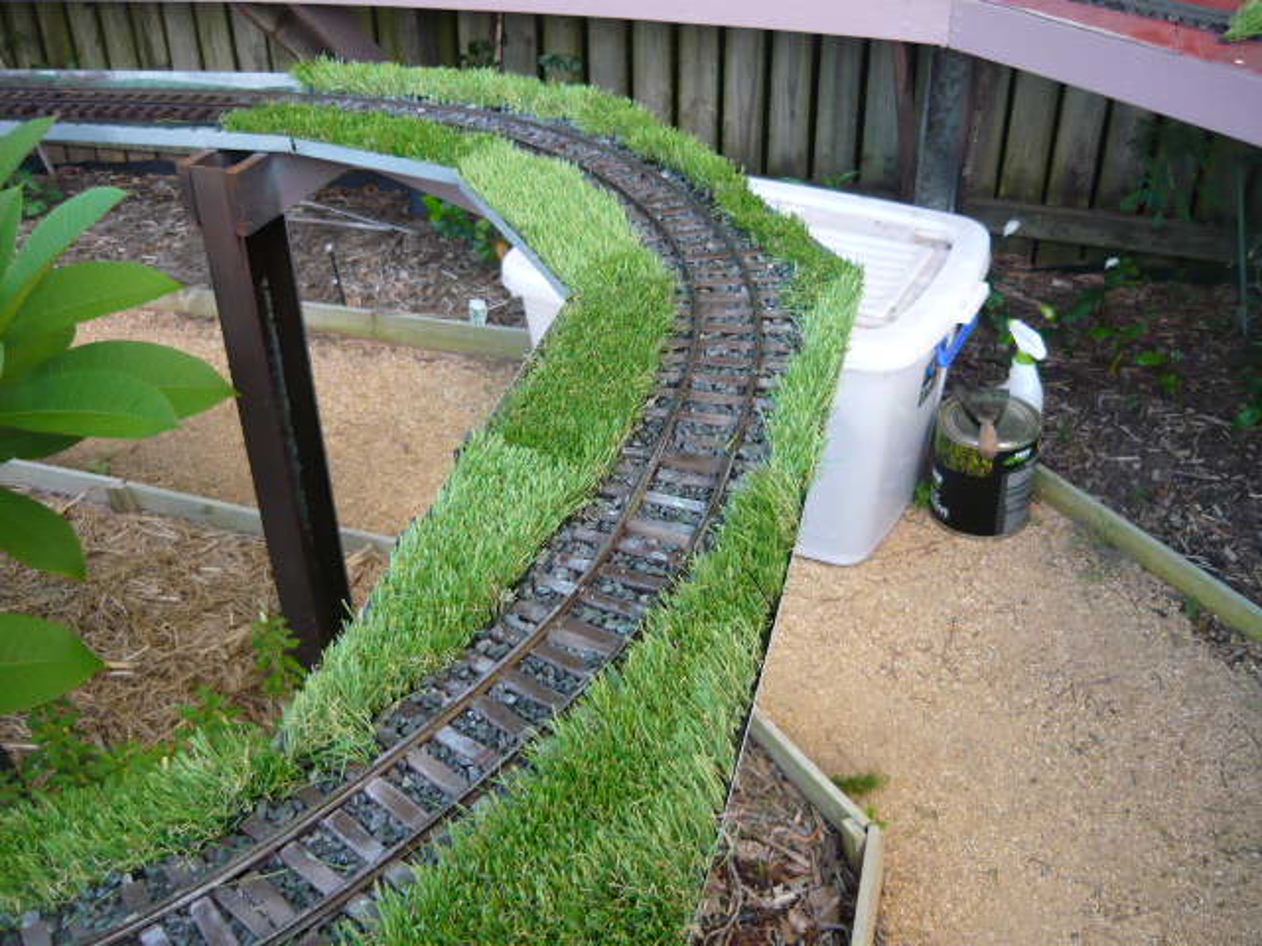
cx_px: 631
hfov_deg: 55.4
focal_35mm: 33
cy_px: 473
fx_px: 1203
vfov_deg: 42.9
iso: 200
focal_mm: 5.5
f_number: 2.8
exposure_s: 1/80
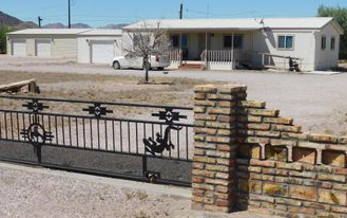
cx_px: 166
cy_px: 113
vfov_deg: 22.4
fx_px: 549
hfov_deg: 35.1
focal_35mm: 58
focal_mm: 6.3
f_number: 7
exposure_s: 1/640
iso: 125
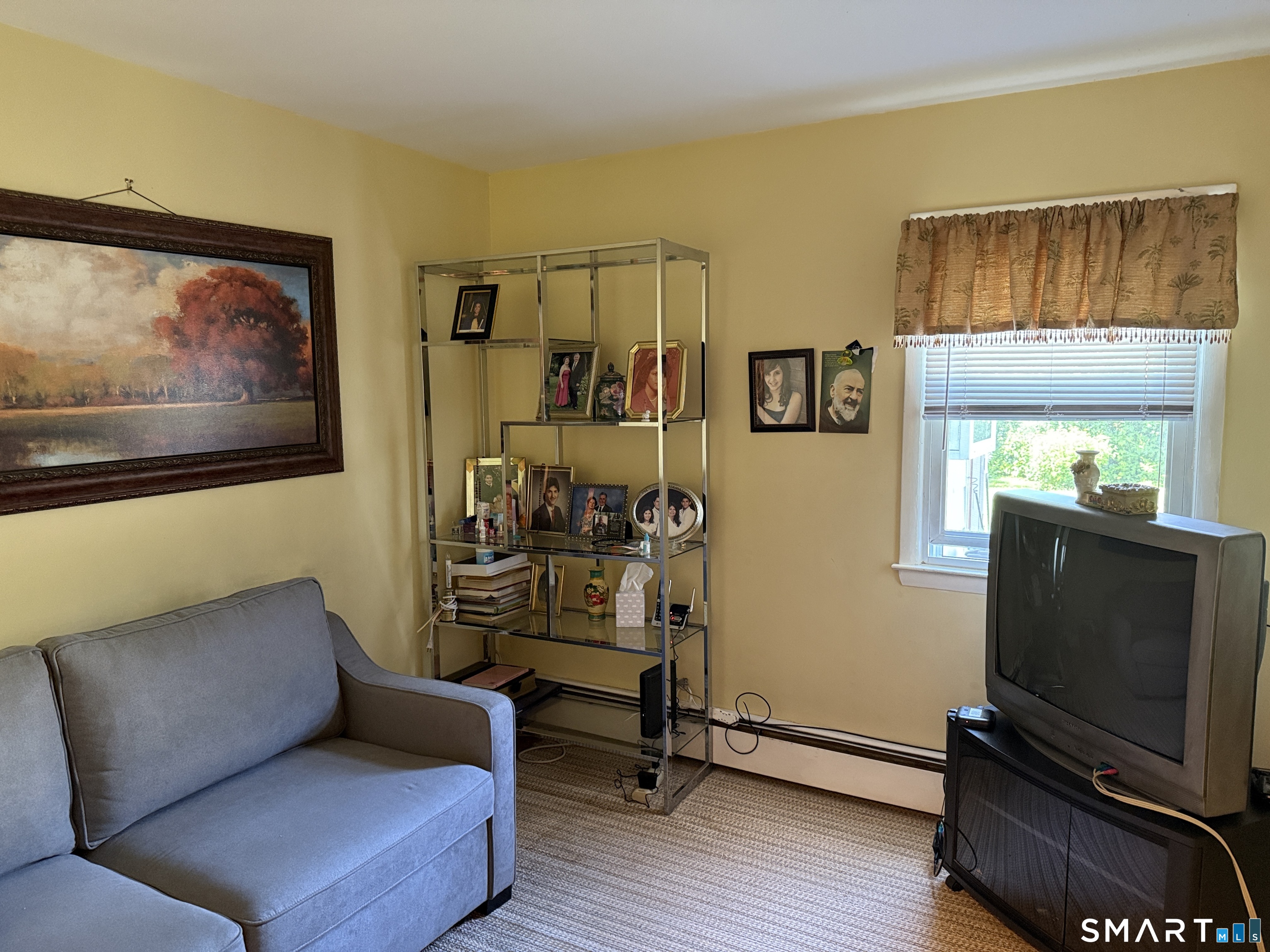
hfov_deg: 71.6
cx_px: 635
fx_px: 881
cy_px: 476
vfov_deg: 56.8
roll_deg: -0.4
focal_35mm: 24
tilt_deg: -6.0
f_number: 1.78
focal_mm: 6.76
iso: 800
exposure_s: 1/40
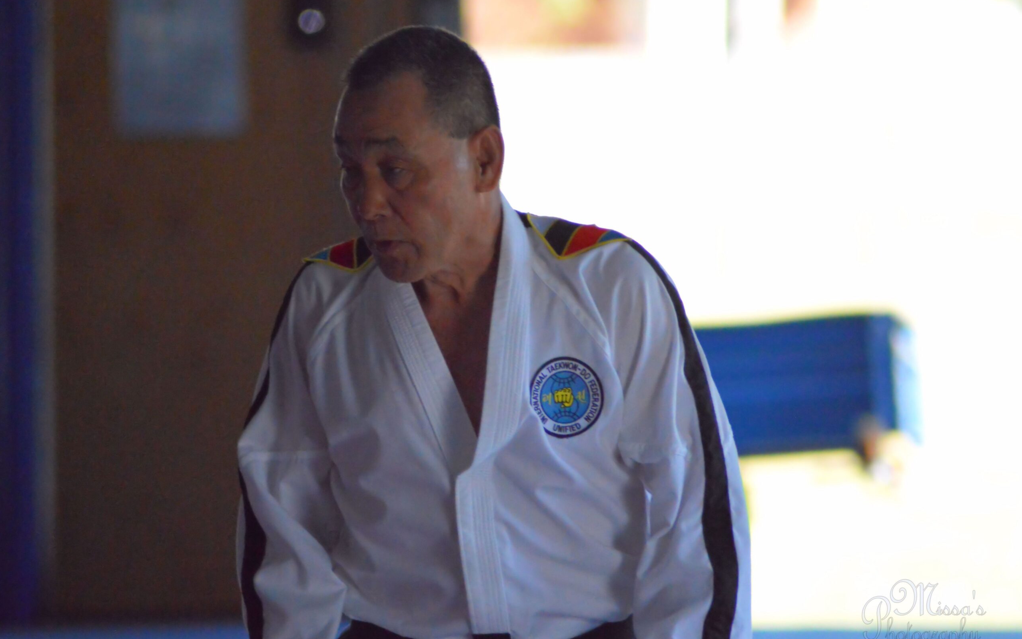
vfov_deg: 2.9
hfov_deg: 4.6
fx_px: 12783
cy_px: 329
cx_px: 511
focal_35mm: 459
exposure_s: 1/2000
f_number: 5.6
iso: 5000
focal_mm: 300
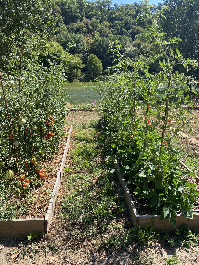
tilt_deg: -14.9
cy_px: 131
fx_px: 207
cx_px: 98
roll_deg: -0.3
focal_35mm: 27
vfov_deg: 65.3
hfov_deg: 51.4
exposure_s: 1/1025
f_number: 1.8
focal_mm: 4.25
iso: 32
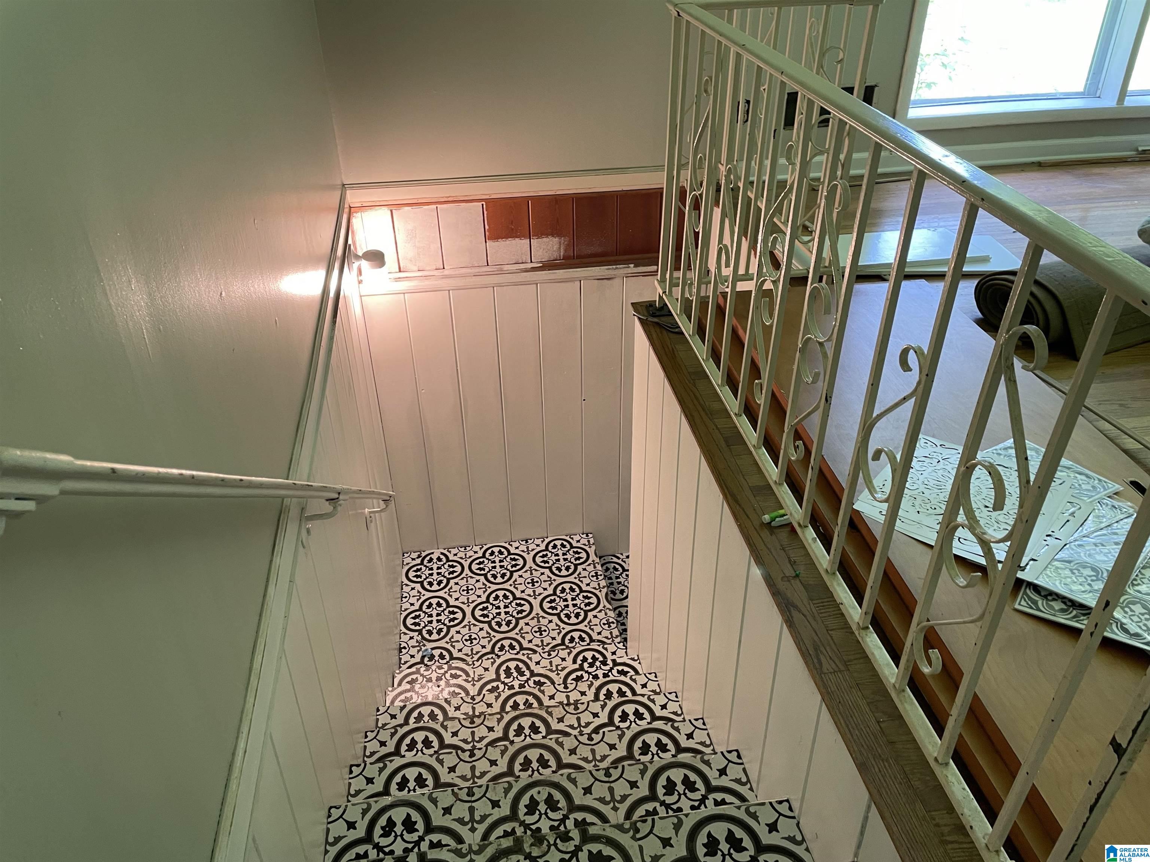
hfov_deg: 67.3
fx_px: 864
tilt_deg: -32.7
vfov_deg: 53.1
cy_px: 431
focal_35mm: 26
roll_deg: +1.8
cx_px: 575
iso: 100
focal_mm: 4.2
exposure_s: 1/60
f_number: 1.6
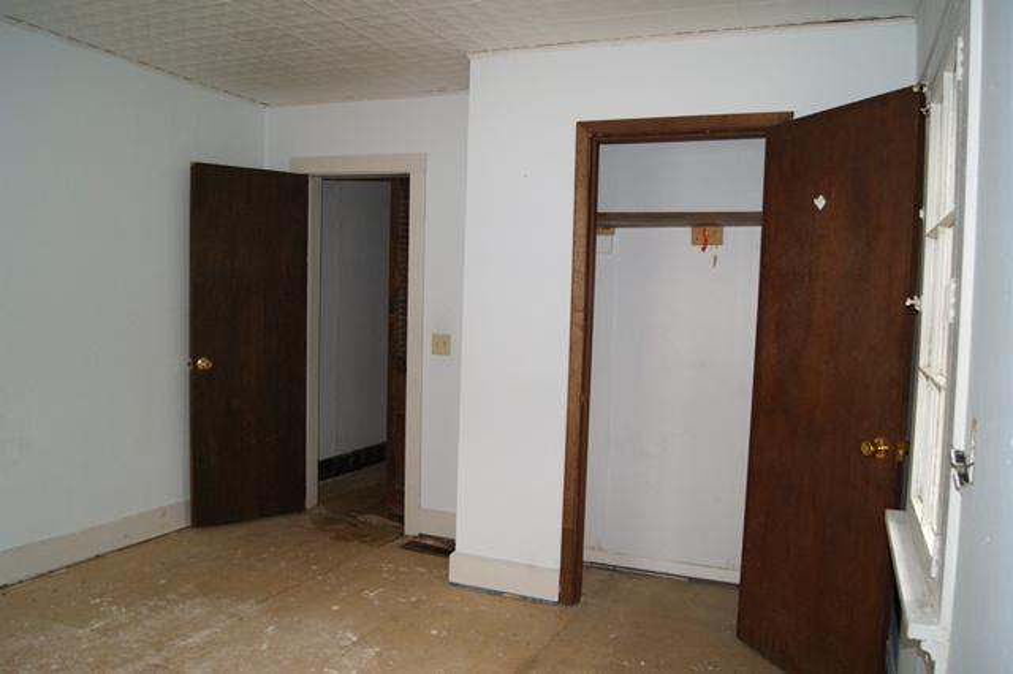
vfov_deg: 47.9
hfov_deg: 67.4
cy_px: 337
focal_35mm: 27
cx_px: 506
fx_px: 759
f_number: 5.6
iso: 400
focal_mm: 18
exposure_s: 1/60
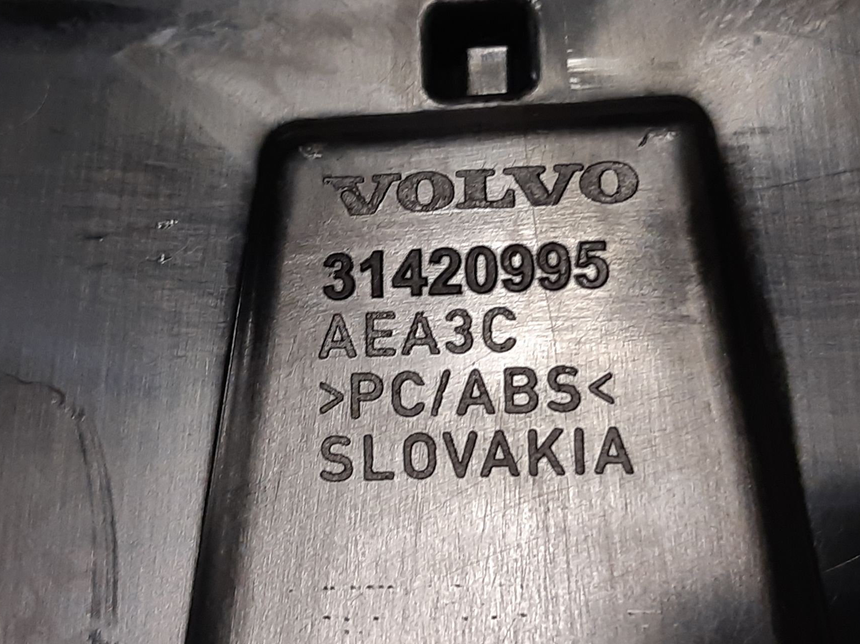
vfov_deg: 45.4
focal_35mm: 31
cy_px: 296
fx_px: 770
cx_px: 354
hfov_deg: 58.0
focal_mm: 3.93
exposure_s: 1/50
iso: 125
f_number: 1.7
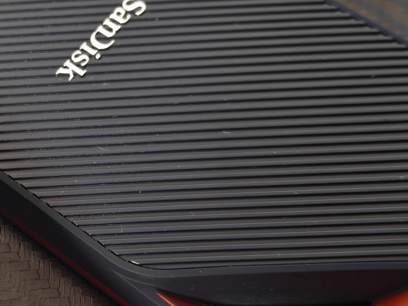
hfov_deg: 24.1
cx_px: 49
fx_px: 931
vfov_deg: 18.7
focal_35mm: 79
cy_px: 148
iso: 3200
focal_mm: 6.12
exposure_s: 1/25
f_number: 1.9
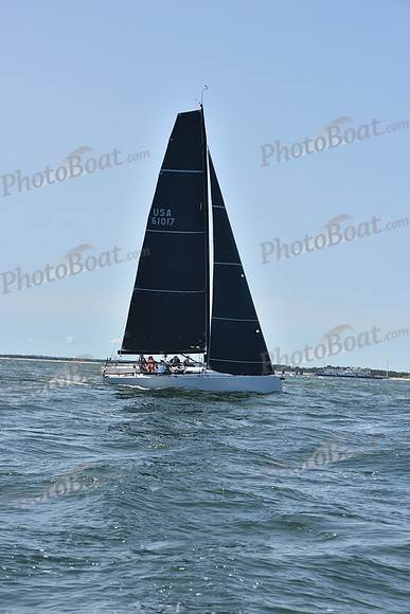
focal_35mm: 86
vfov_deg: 23.6
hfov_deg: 15.9
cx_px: 205
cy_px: 307
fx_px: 1468
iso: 250
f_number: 8
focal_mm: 86
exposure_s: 1/1000
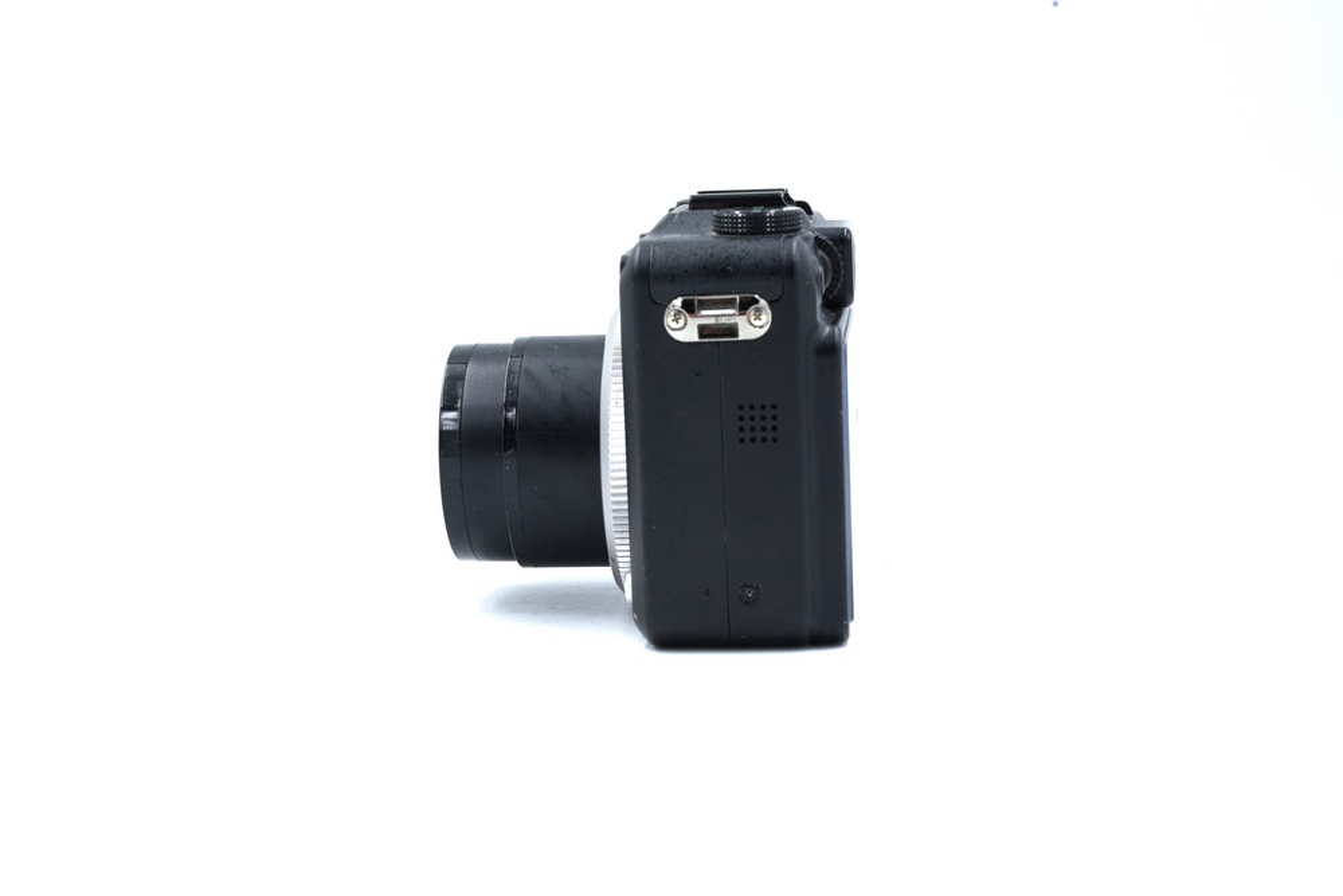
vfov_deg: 24.6
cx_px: 672
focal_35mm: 55
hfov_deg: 36.2
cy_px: 448
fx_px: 2052
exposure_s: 1/125
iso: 800
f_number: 14
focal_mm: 55
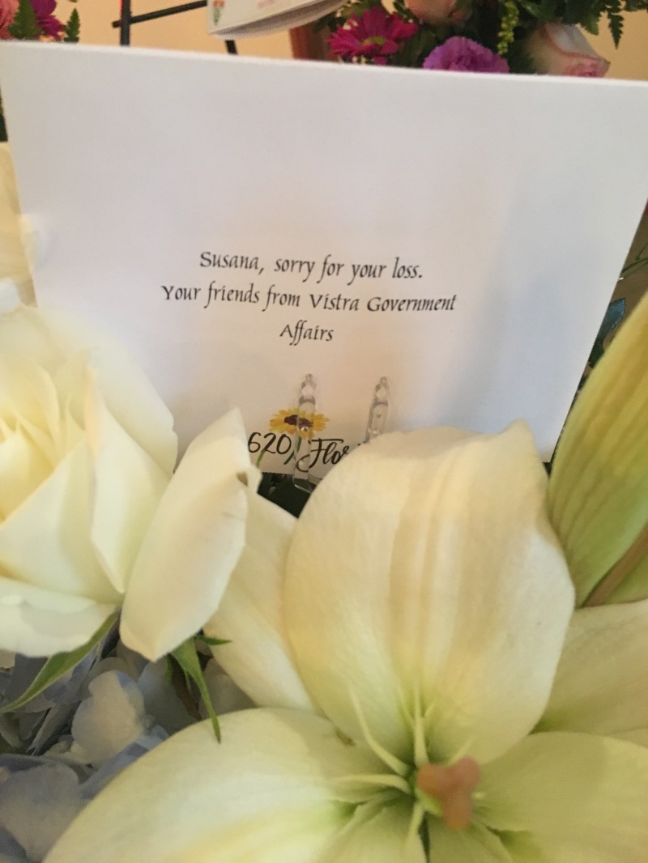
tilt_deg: -26.5
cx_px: 324
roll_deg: +12.4
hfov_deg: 48.2
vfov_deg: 61.6
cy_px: 432
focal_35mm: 29
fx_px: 724
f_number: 2.2
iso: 250
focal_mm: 4.15
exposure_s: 1/15
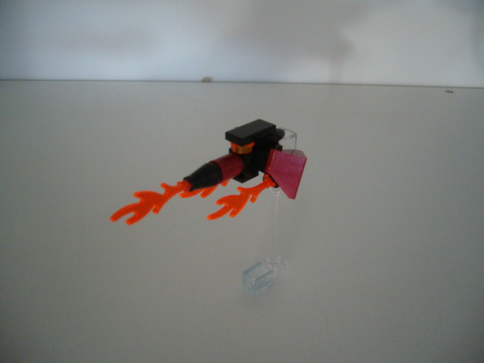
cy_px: 182
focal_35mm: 35
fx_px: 489
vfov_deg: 40.7
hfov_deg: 52.6
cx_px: 242
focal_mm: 5.8
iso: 200
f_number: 2.8
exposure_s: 1/13
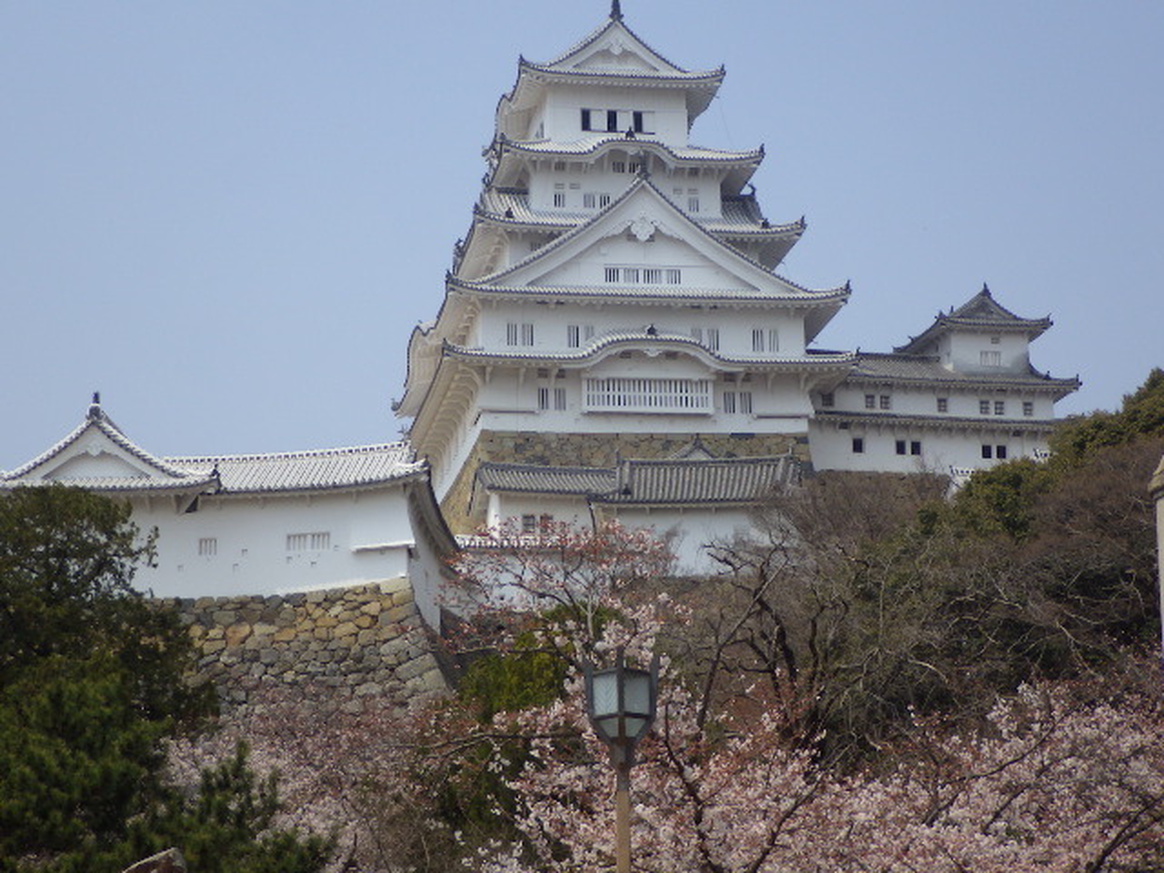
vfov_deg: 18.2
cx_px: 582
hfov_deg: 24.1
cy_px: 436
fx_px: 2724
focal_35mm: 81
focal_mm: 14.4
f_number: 5.7
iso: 125
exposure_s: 1/640
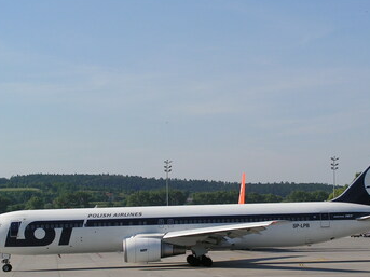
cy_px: 171
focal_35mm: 108
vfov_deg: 13.7
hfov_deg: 18.2
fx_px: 1154
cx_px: 206
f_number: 4.8
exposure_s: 1/640
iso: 64
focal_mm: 12.4
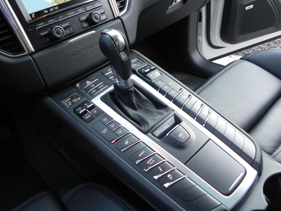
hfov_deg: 61.7
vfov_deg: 48.2
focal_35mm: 29
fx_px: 235
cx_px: 140
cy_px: 106
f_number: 2.8
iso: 160
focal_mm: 5.2
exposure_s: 1/37.6
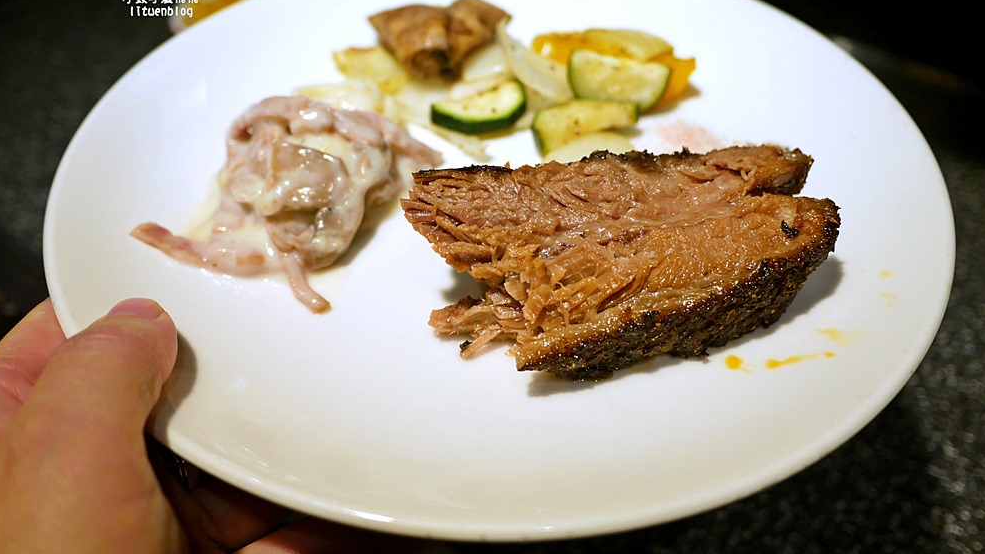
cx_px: 489
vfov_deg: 37.7
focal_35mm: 31
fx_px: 810
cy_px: 242
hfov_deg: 62.6
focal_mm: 14
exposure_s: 1/500
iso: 200
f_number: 2.5
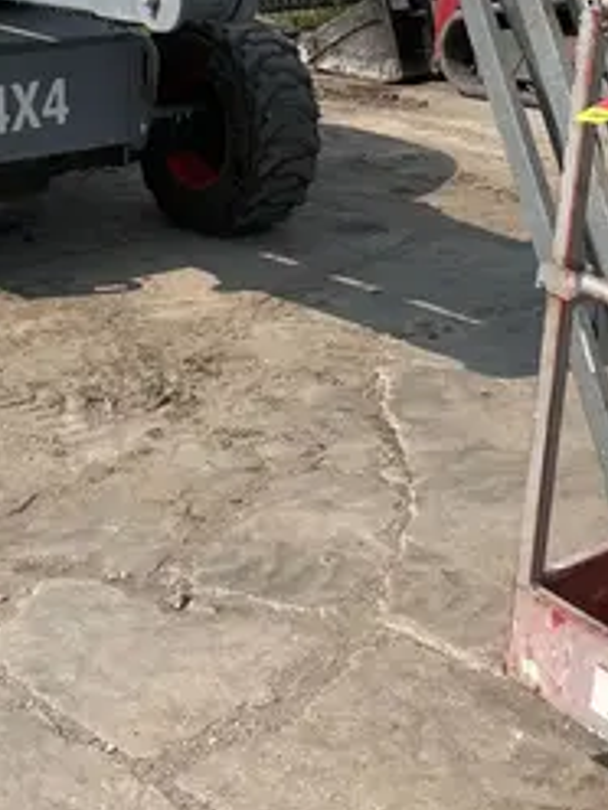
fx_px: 1803
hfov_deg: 19.1
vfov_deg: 24.5
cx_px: 281
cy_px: 54
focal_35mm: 77
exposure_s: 1/5814
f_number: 1.6
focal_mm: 4.2
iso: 50
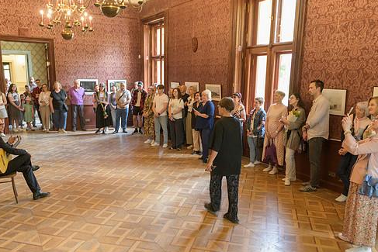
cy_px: 144
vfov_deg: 43.5
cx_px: 187
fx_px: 315
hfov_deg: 61.9
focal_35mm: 30
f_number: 3.5
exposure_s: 1/50
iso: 1100
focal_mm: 24
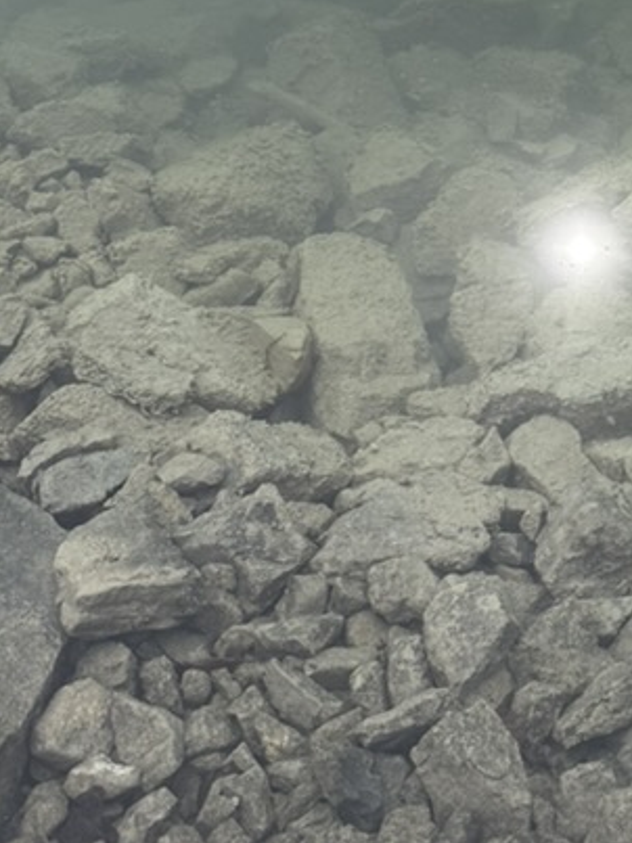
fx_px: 1486
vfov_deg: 31.0
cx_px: 768
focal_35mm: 61
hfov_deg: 22.1
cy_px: 192
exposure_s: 1/3584
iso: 80
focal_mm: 6.76
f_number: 1.78
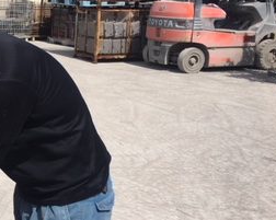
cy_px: 114
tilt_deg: -11.3
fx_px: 587
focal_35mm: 72
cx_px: -60
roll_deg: -0.6
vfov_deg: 21.2
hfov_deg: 23.9
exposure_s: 1/1603
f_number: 2.2
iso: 25
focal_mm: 4.15
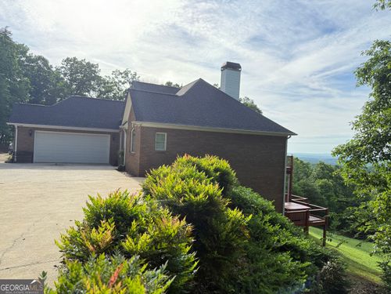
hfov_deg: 71.6
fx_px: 271
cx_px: 196
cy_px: 147
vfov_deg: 56.8
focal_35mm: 24
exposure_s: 1/1271
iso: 100
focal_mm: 6.76
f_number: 1.78
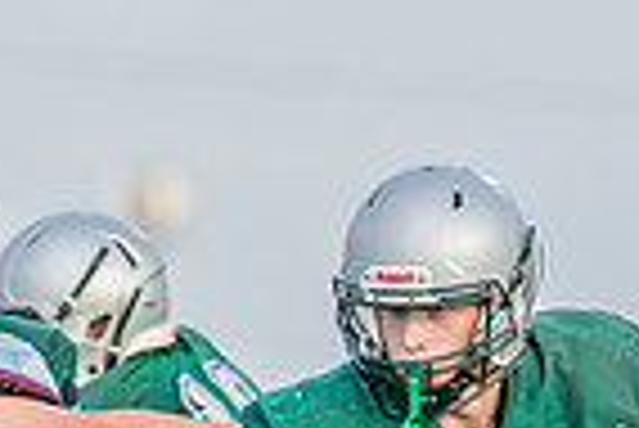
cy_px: 613
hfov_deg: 1.4
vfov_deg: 1.0
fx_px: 25426
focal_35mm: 1431
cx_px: 380
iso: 500
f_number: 2.8
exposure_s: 1/1600
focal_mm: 194
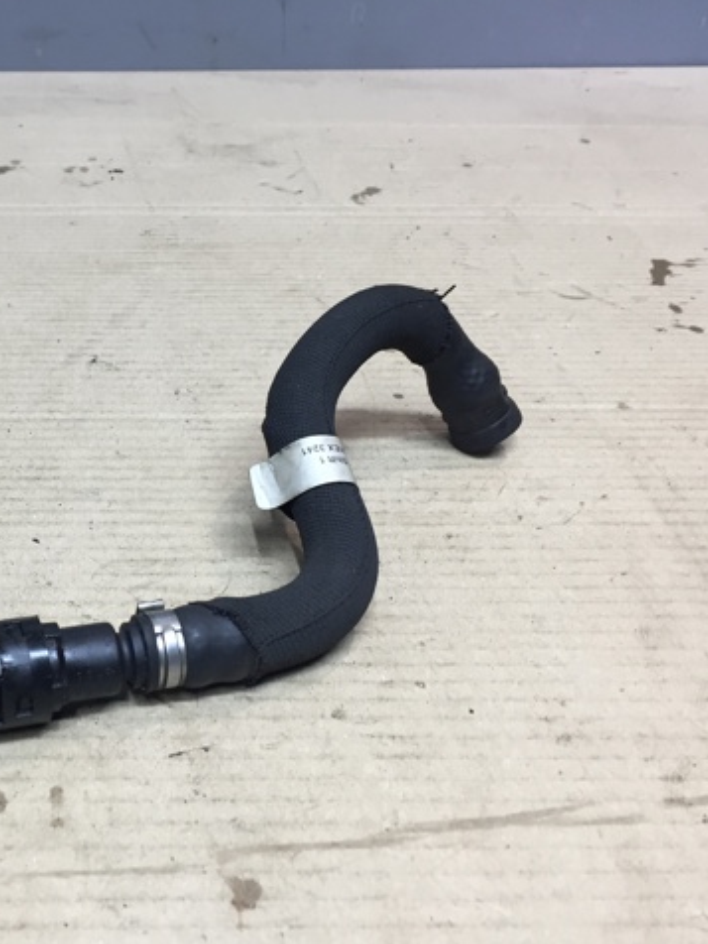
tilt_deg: -33.1
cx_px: 121
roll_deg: -1.8
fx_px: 1064
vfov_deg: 47.9
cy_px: 470
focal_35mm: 39
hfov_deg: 35.4
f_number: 2.2
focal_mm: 4.15
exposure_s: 1/33
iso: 50
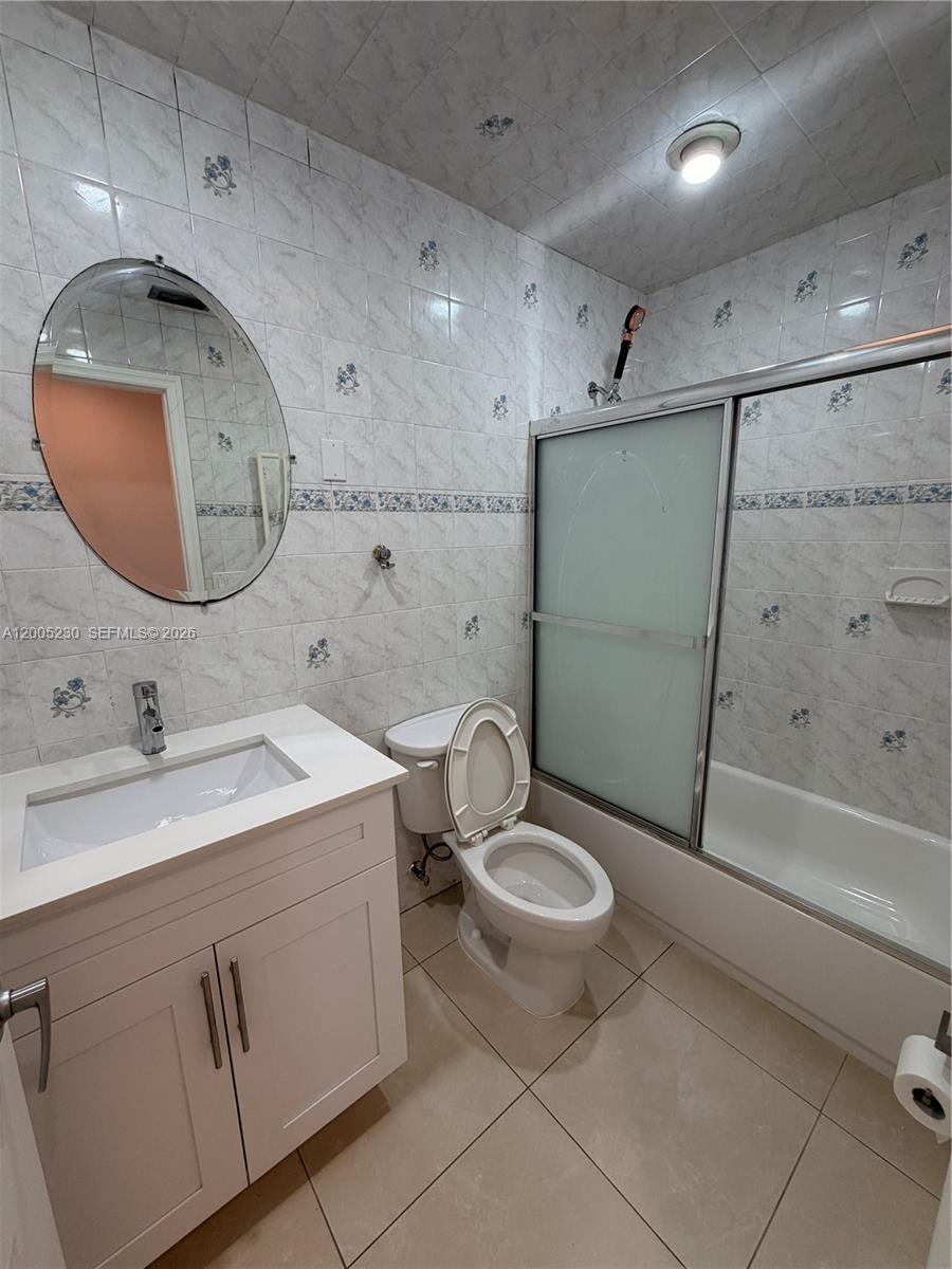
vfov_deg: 102.1
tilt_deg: -11.7
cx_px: 476
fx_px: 513
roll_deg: +0.9
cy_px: 634
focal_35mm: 14
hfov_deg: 85.7
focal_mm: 2.22
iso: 125
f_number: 2.2
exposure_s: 1/120
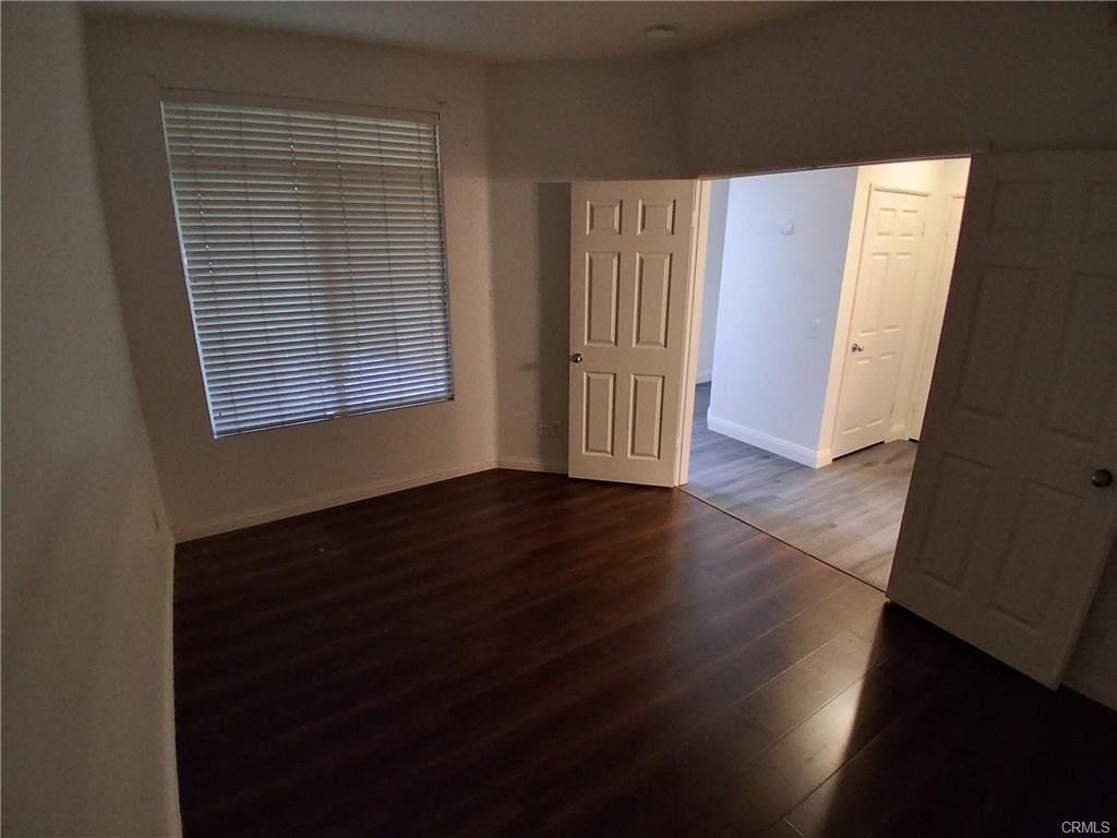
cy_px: 419
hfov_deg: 91.0
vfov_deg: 74.7
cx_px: 558
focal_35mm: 17
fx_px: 549
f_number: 2.2
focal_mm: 1.4
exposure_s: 1/40
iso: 400
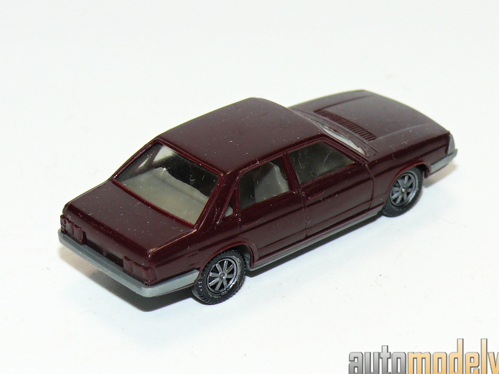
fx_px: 2292
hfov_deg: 12.4
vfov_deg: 9.3
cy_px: 184
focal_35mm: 159
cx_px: 269
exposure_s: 1/30
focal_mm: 16.9
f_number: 4
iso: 100
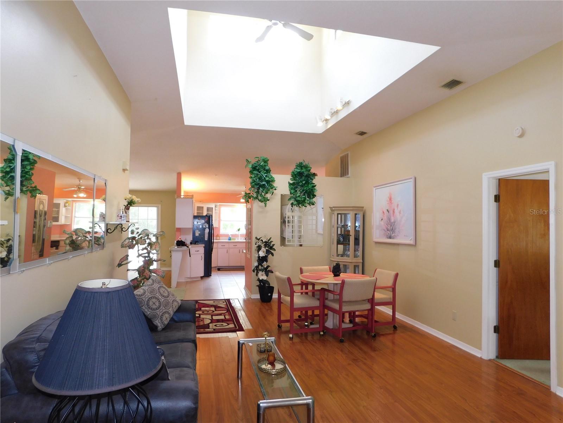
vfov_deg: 58.9
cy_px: 212
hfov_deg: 73.9
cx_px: 282
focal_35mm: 23
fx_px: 374
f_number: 3
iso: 140
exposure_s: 1/30
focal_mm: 4
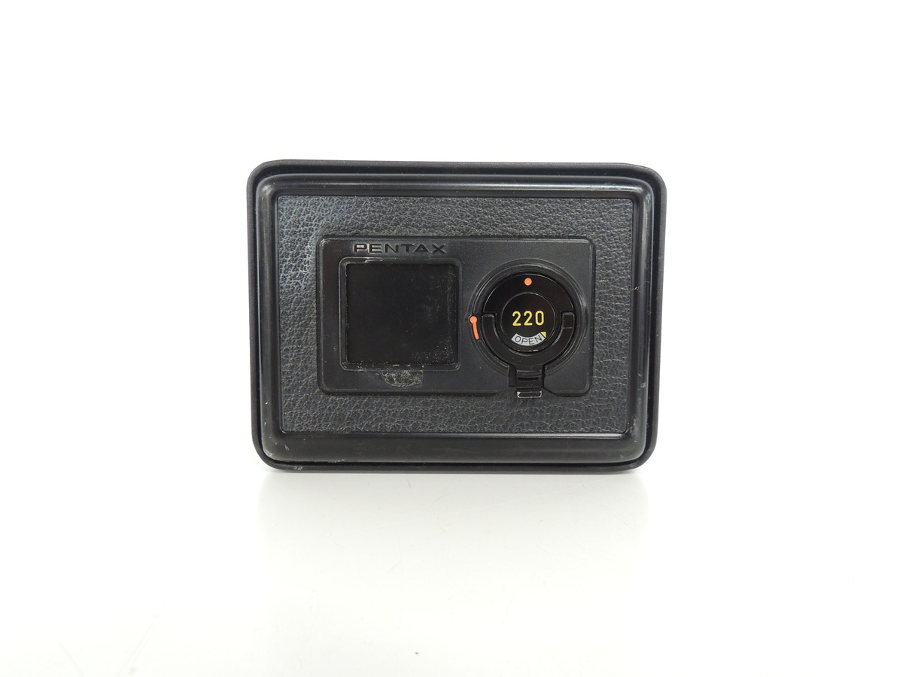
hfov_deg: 63.4
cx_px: 452
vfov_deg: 49.7
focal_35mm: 28
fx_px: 730
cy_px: 338
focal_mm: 4.9
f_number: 3.4
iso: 400
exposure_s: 1/30
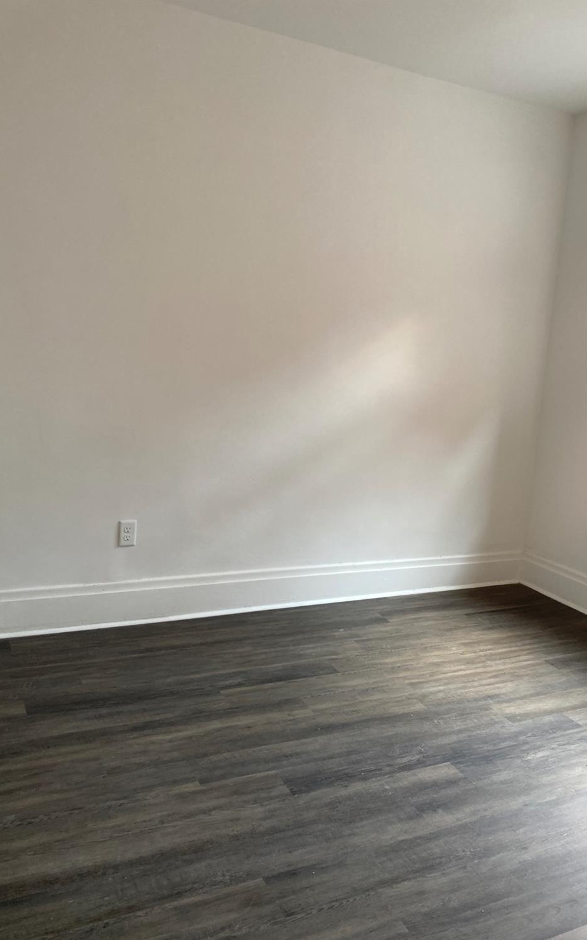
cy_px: 474
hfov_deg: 41.7
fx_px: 768
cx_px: 333
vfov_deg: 62.9
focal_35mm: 30
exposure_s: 1/82
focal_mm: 3.99
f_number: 1.8
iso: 80
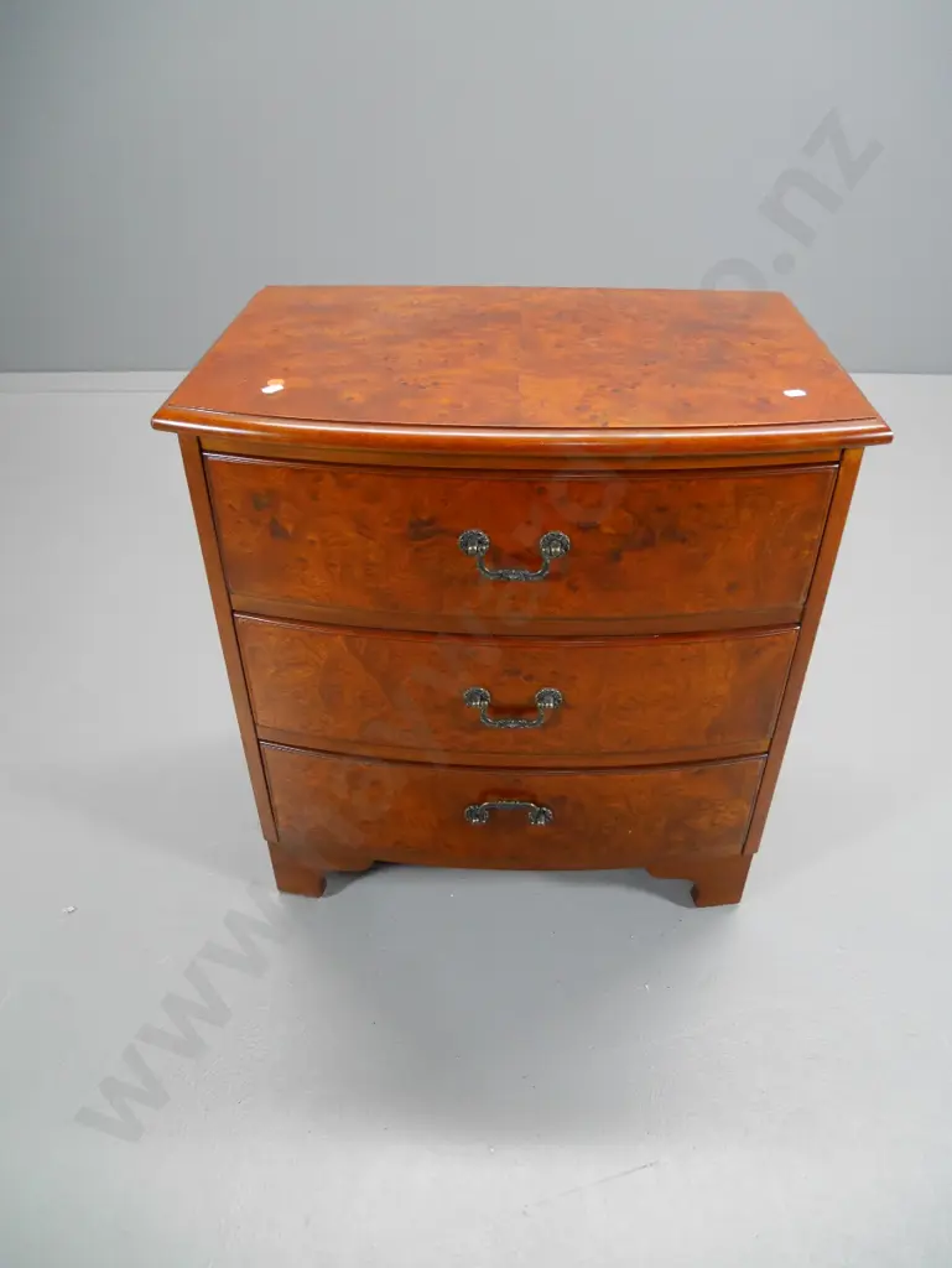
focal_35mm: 24
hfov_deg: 56.9
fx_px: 879
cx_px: 476
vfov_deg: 71.6
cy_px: 634
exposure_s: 1/60
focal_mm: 12
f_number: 3.5
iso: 1250
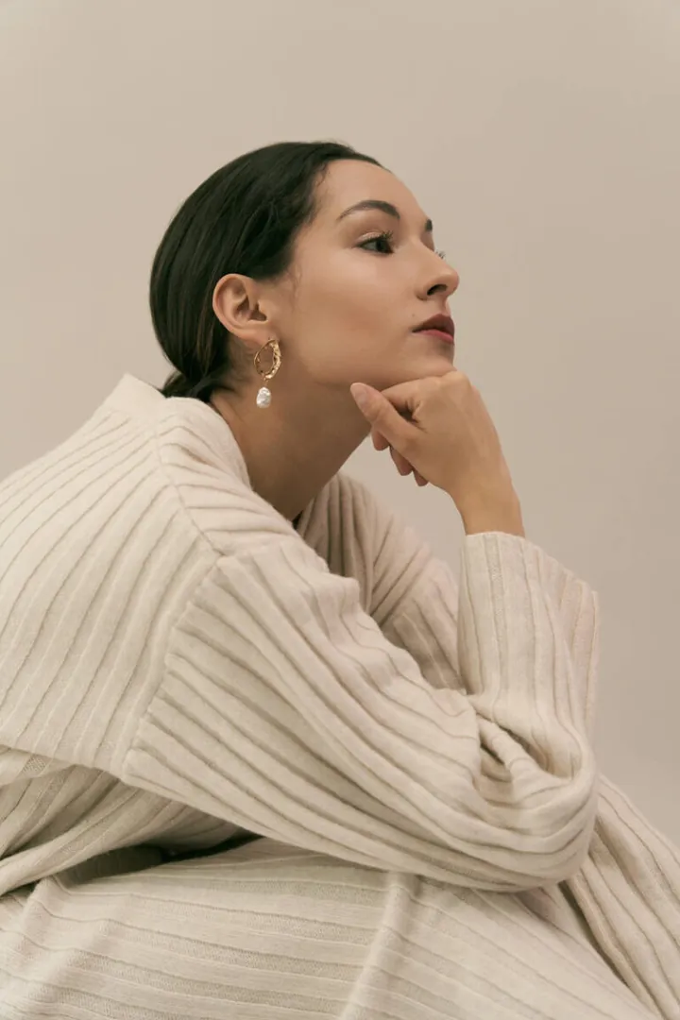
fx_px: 1757
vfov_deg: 32.4
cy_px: 510
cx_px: 340
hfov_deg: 21.9
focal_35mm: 62
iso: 1000
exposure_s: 1/200
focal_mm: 62
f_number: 2.8
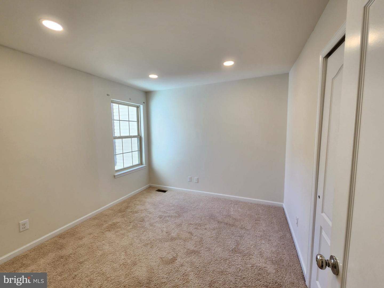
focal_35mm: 13
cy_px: 144
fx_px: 144
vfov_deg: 89.9
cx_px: 192
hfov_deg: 106.2
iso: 64
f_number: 2.2
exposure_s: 1/60
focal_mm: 2.2
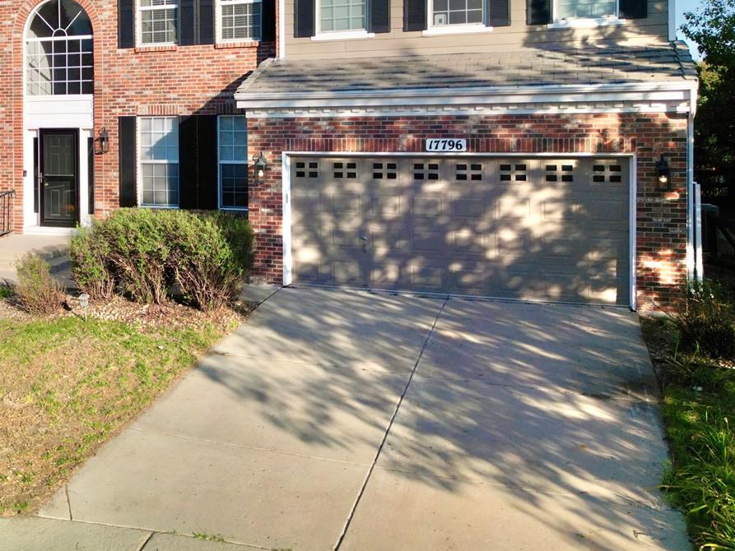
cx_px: 158
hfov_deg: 42.1
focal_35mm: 43
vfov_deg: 33.0
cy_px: 140
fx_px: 913
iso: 120
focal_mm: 6.72
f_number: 1.7
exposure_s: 1/60
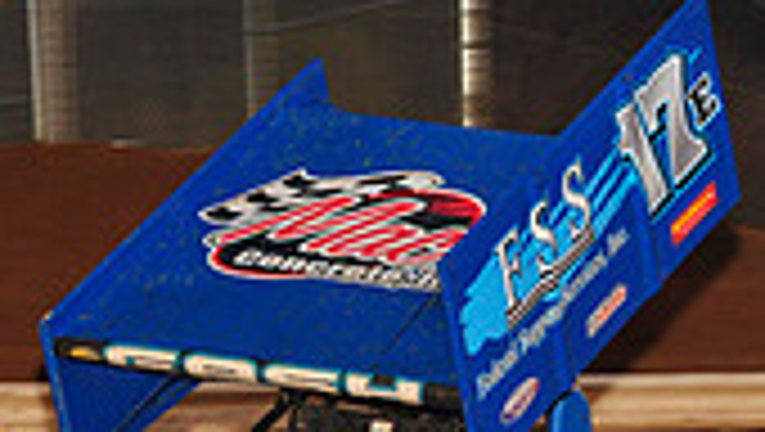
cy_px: 464
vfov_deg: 4.3
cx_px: 684
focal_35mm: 286
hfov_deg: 7.5
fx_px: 5807
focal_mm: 80
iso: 800
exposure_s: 1/250
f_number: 7.1
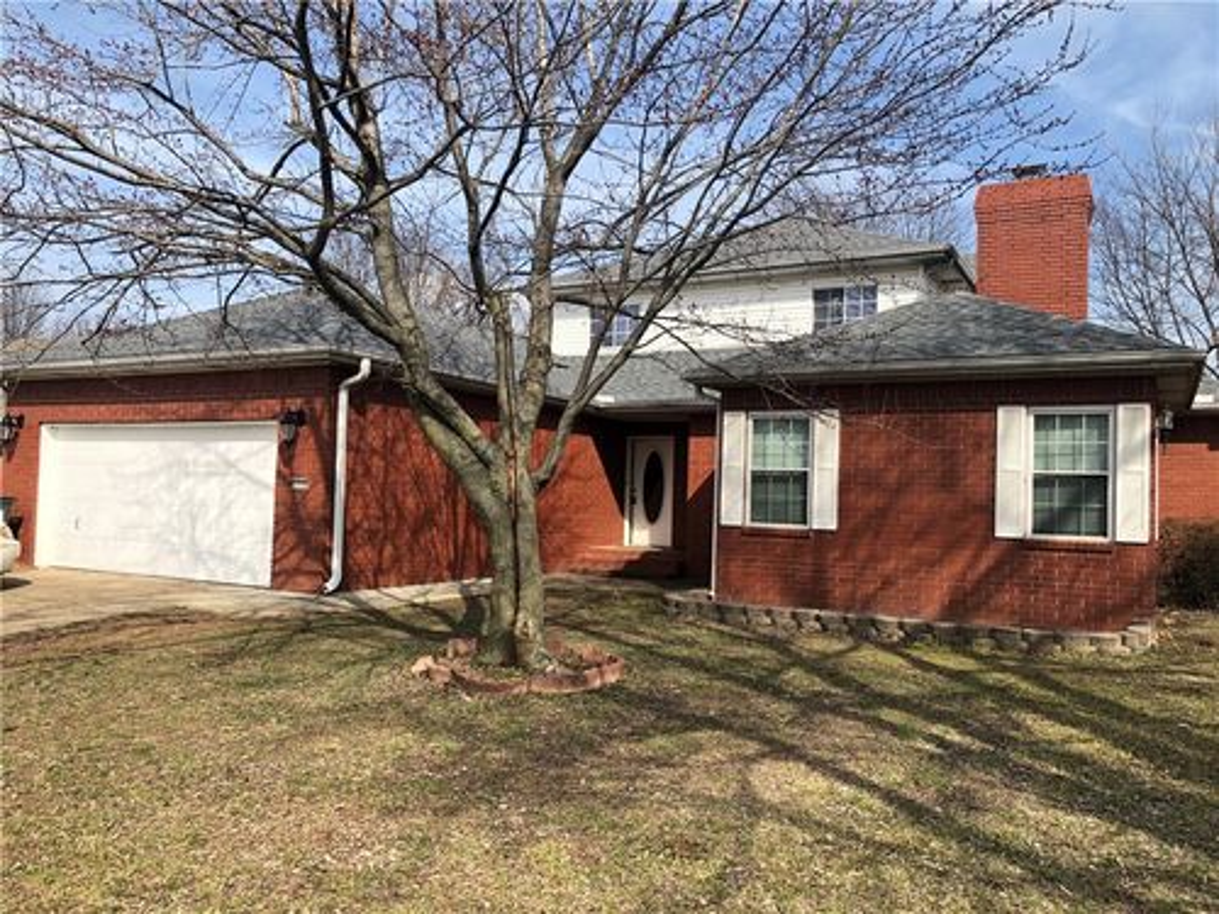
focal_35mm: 28
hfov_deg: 63.4
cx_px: 610
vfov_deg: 49.7
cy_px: 457
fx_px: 986
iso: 20
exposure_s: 1/960
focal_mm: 4
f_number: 1.8
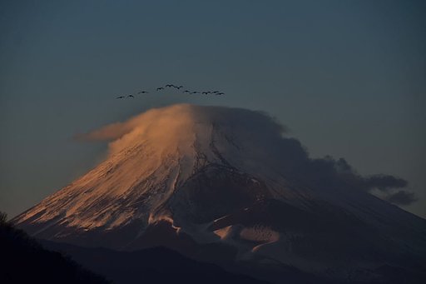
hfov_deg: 6.9
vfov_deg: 4.6
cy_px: 142
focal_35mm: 300
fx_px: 3549
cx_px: 213
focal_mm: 200
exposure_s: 1/200
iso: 200
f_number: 8
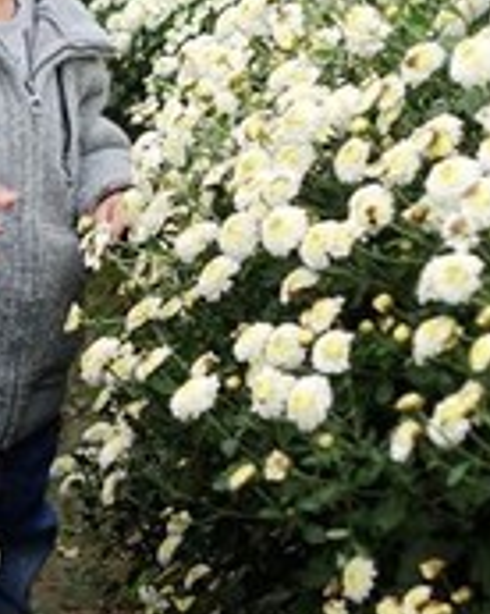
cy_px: 245
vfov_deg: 14.6
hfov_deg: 11.6
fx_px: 2397
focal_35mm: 132
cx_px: 36
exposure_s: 1/100
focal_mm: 19.67
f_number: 2.8
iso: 125
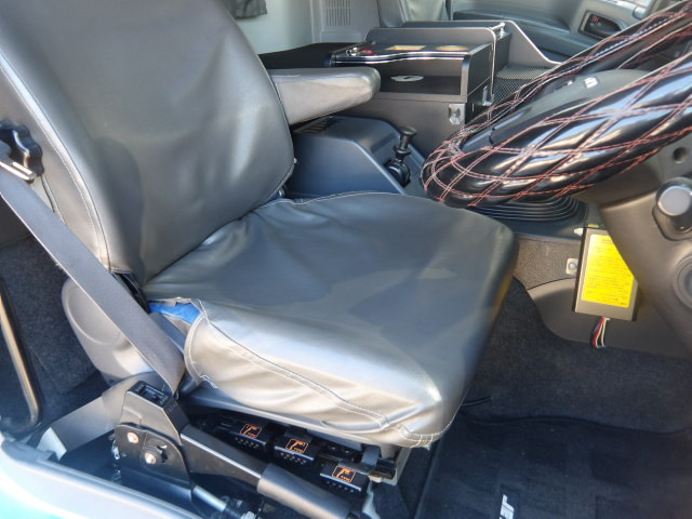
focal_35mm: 27
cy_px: 260
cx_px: 346
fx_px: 540
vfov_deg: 51.4
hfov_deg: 65.3
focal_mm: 4.9
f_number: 3
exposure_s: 1/30
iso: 175
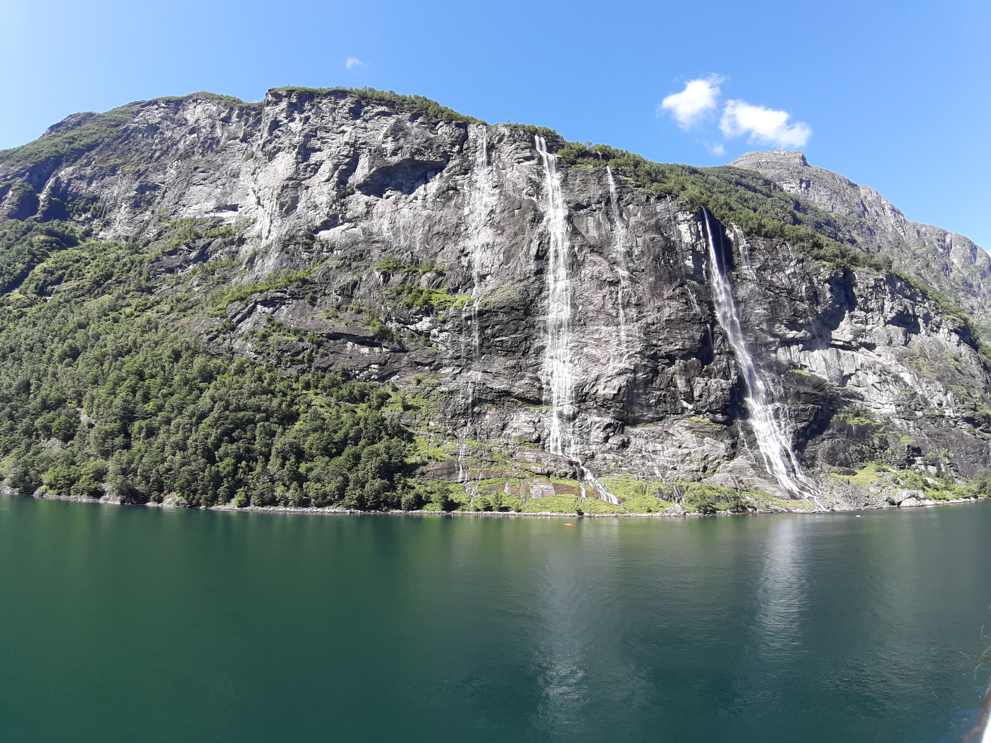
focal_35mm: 18
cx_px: 496
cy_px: 372
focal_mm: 1.87
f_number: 2.4
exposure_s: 1/373
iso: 40
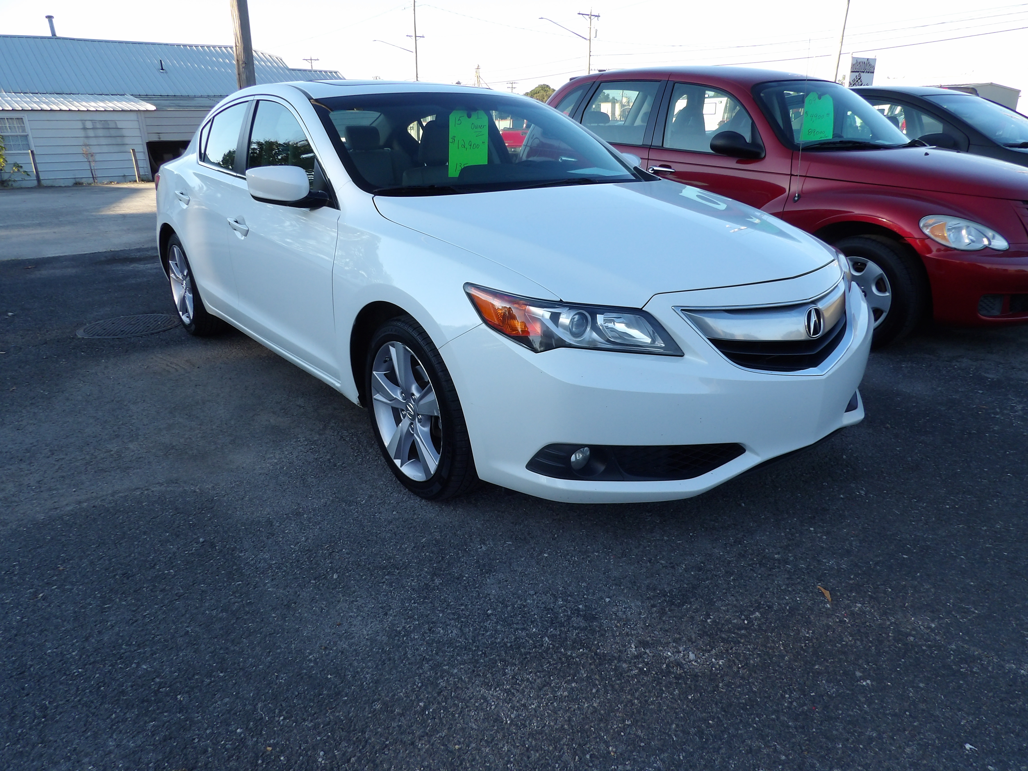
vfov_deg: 56.8
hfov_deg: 71.6
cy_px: 386
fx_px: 713
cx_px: 514
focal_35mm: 24
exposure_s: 1/95
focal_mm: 4.3
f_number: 5.6
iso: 100
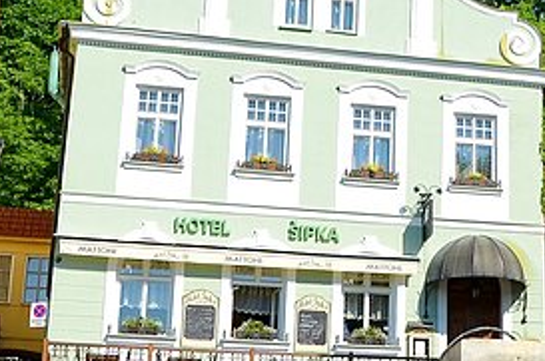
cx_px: 537
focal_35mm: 89
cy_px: 110
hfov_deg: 22.1
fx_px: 1345
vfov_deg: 15.3
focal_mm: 18
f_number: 8
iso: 100
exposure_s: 1/250
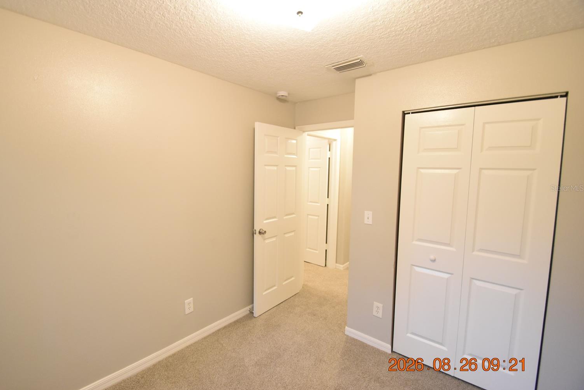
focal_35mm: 16
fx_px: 260
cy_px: 188
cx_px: 274
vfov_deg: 73.7
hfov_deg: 96.6
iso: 1800
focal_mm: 10
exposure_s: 1/60
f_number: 3.5
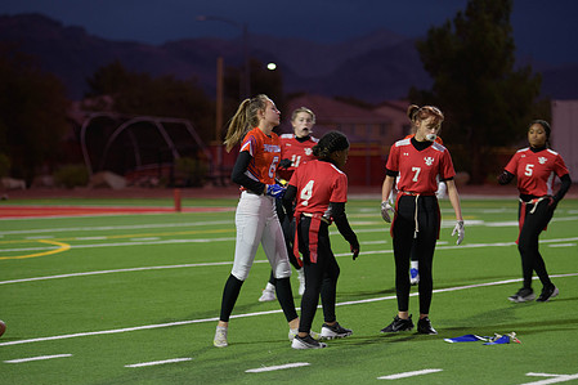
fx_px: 2696
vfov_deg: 8.2
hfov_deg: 12.2
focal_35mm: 168
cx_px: 312
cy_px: 218
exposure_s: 1/200
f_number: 2.8
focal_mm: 130
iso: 640
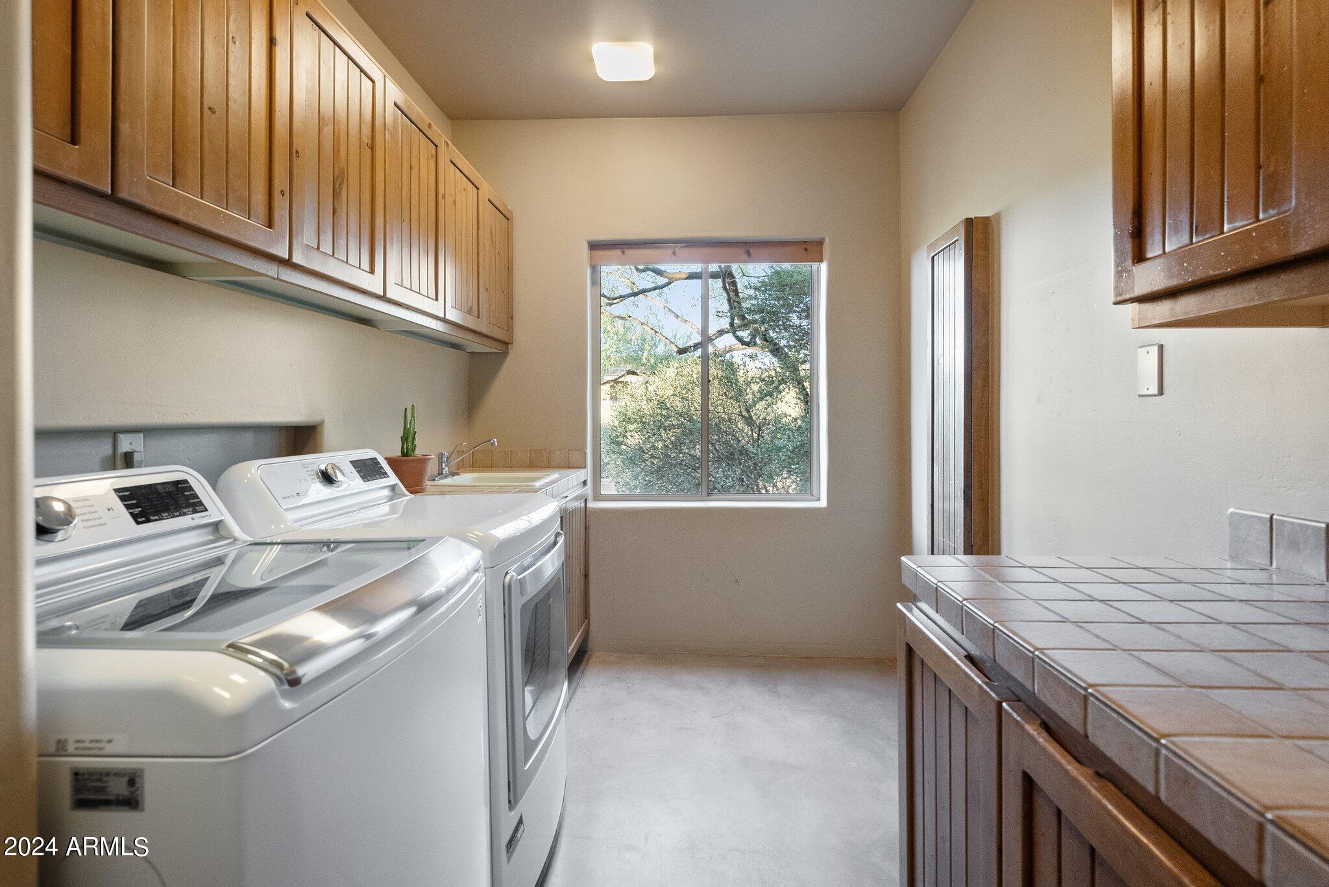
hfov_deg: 96.7
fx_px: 591
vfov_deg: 73.8
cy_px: 444
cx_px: 664
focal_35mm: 16
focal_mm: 16
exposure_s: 1/30
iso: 5000
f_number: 6.3
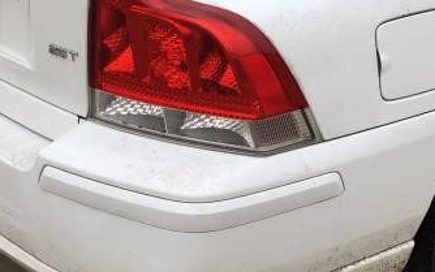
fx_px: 842
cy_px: 26
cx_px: 346
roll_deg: -1.8
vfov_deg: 18.1
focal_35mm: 71
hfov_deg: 28.4
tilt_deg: -20.8
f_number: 1.8
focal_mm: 3.99
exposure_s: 1/1066
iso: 20
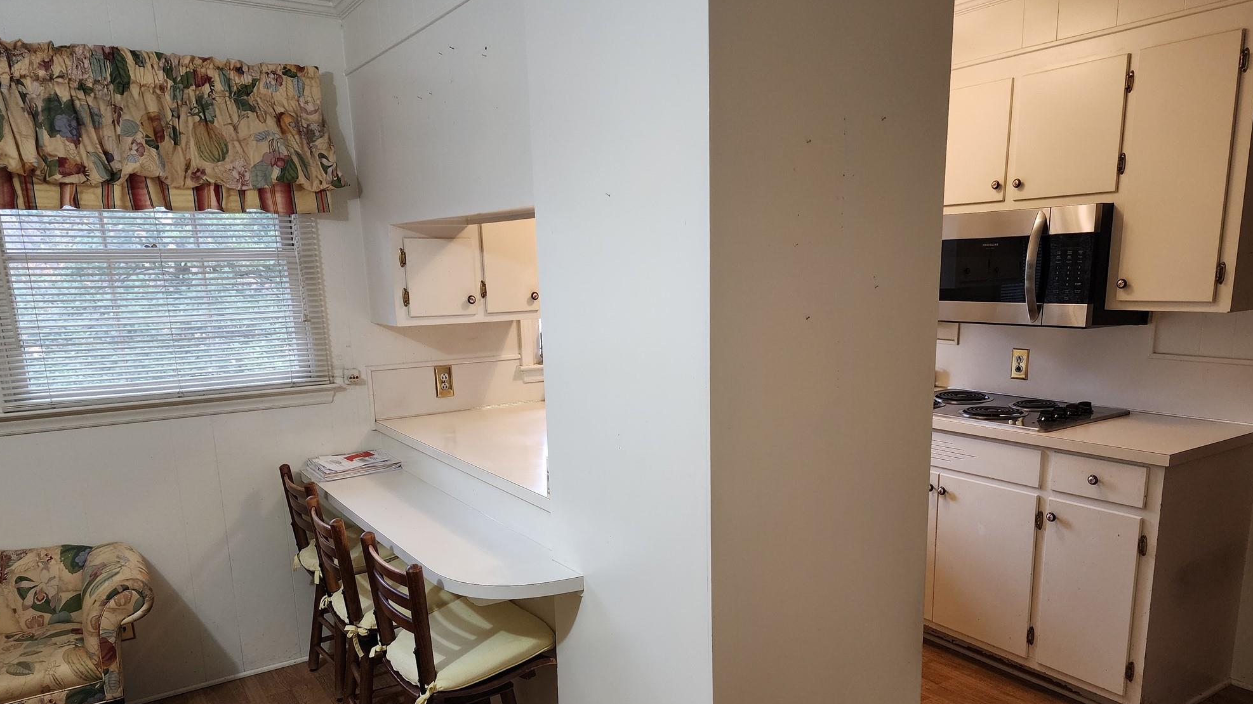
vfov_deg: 43.8
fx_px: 864
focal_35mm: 26
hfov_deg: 71.9
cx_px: 630
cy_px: 460
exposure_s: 1/120
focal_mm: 6.4
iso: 500
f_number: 1.8
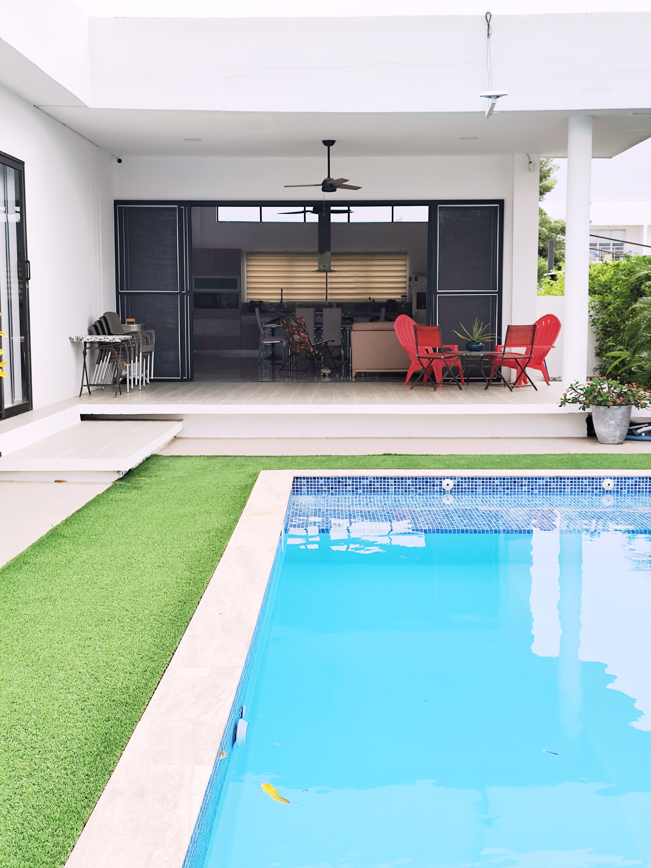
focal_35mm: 46
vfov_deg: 41.2
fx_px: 1153
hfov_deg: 31.5
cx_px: 326
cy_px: 434
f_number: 1.65
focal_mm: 6.19
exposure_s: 1/292
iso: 50
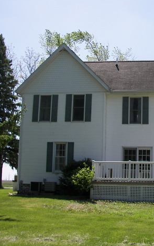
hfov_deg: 24.4
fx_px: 349
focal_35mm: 52
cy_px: 122
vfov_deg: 38.9
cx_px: 130
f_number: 2.8
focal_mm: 6
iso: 50
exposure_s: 1/640
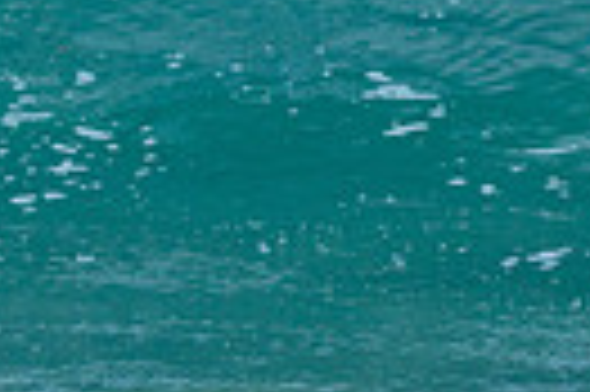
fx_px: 74182
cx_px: -402
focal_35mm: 4532
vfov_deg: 0.3
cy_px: -283
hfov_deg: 0.5
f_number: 6.3
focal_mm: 800
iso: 360
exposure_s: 1/2000
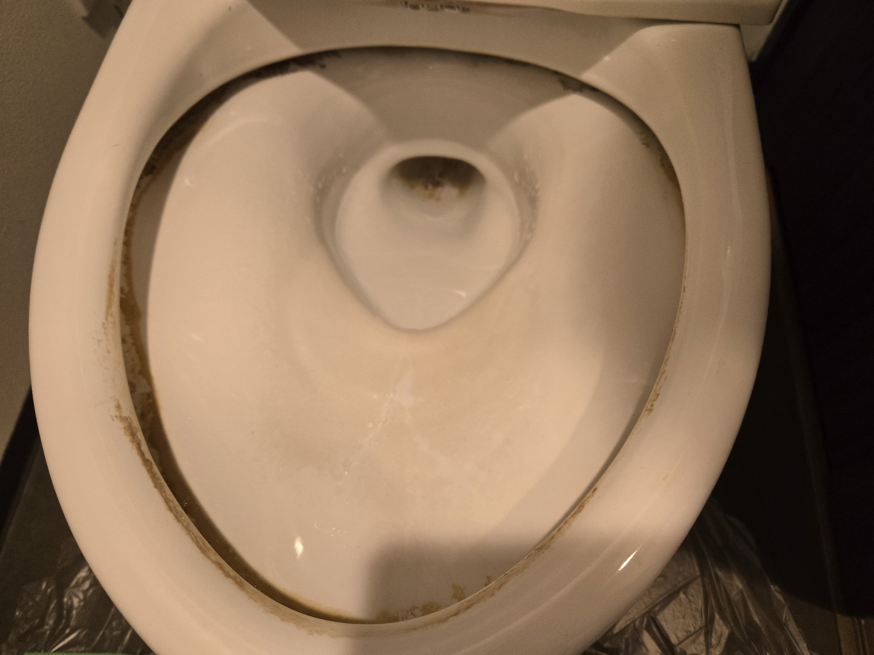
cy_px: 328
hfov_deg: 73.9
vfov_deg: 58.9
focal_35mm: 23
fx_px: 581
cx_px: 437
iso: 320
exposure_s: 1/100
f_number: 1.8
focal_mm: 5.4
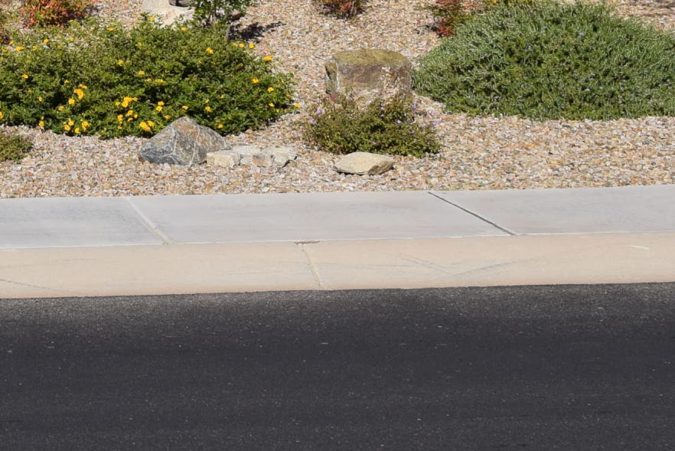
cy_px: -202
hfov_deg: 14.2
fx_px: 2583
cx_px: -230
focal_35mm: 138
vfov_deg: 9.7
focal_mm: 27
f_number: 11
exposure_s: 1/500
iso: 200
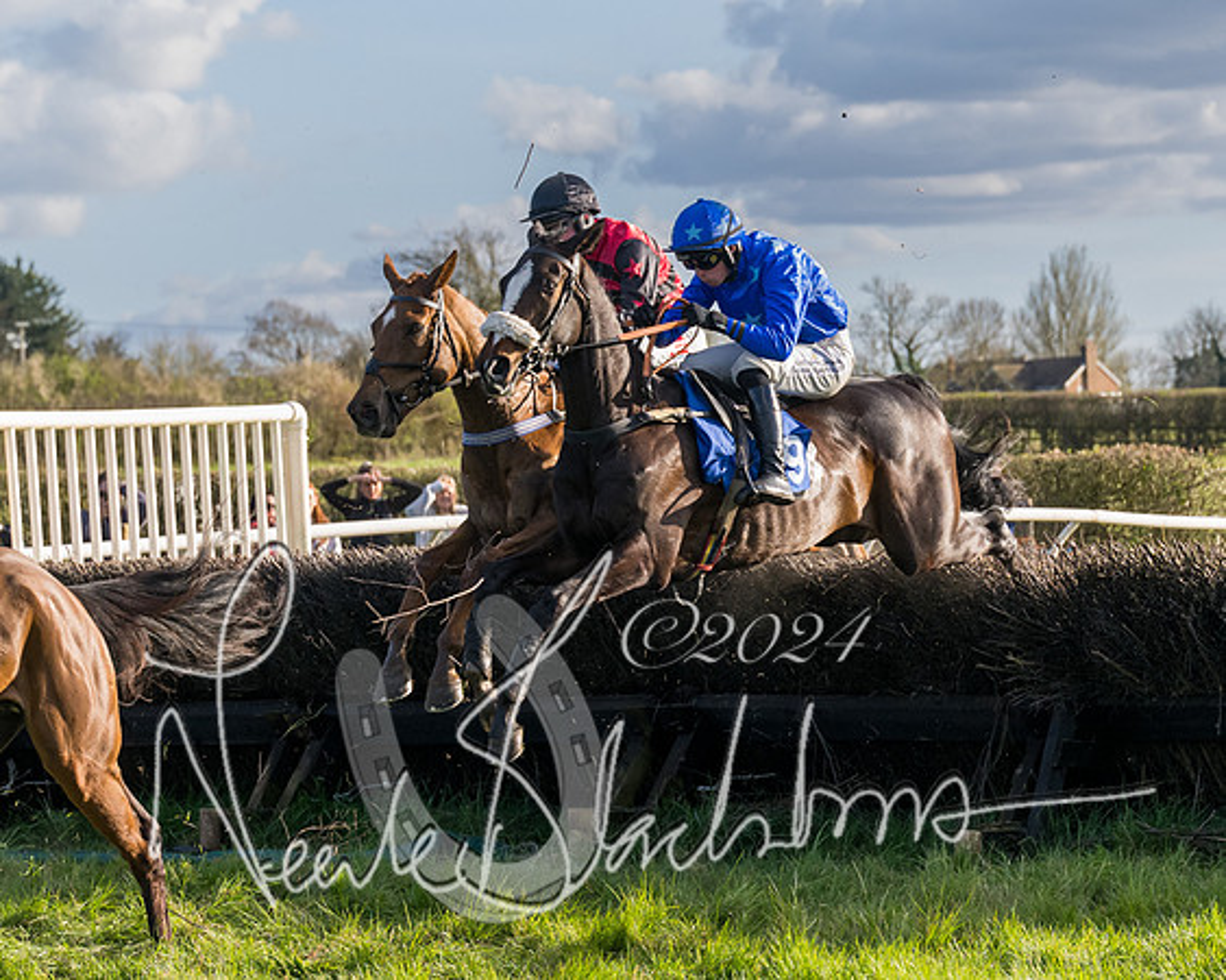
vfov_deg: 9.0
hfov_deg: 11.2
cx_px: 669
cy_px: 493
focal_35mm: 172
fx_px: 6251
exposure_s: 1/1600
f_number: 4
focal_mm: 70
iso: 400
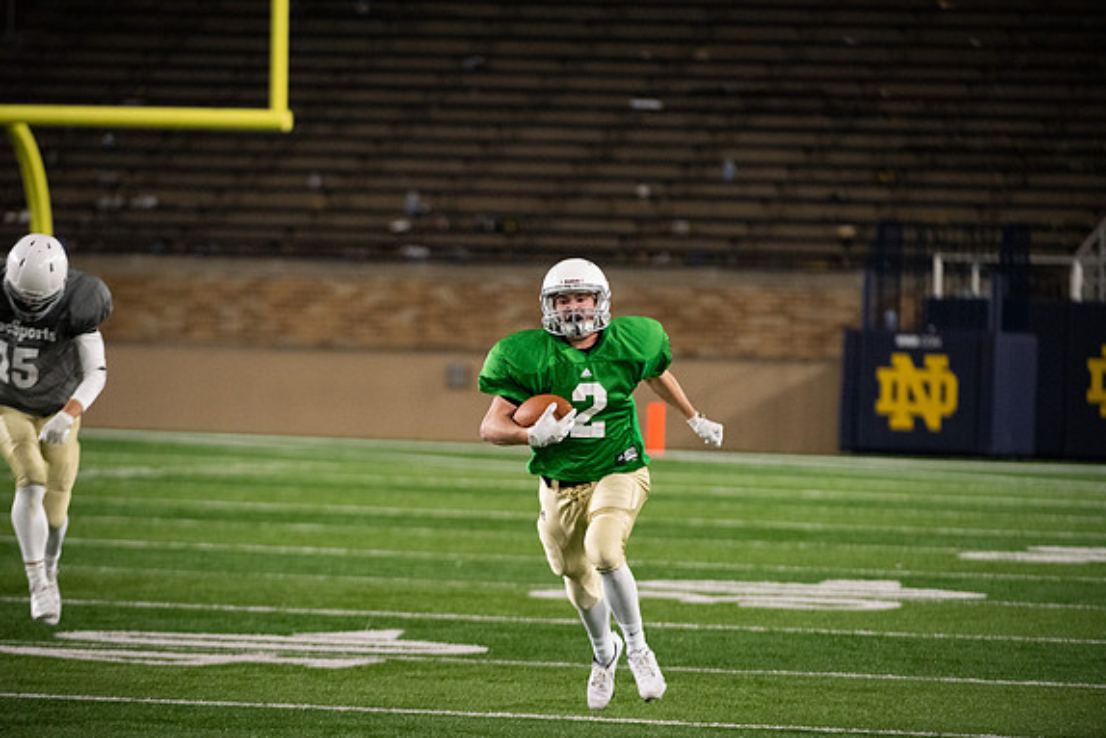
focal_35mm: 303
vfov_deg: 4.5
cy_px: 371
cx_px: 553
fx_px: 9311
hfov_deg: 6.8
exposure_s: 1/500
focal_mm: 300
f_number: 4.5
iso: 5600
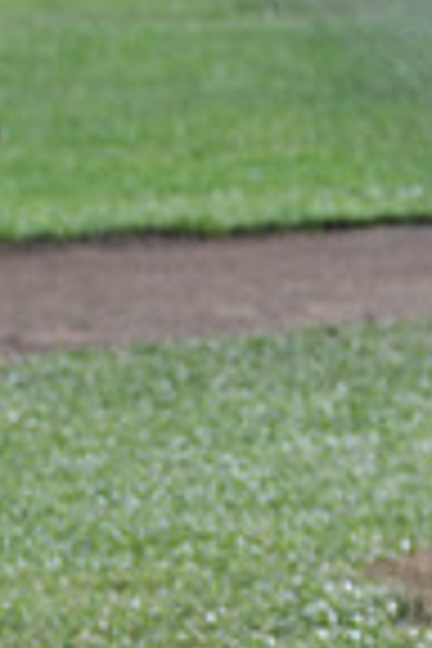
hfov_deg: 3.3
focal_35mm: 422
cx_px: 209
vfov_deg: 4.8
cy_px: 1116
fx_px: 7595
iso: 200
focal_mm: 70
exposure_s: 1/250
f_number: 8
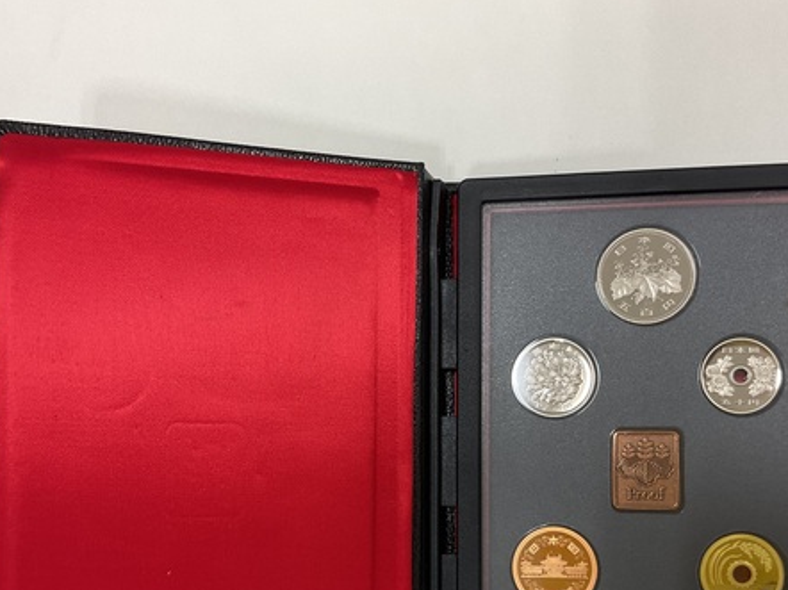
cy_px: 417
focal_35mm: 42
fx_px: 956
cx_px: 408
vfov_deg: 33.8
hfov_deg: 44.8
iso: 64
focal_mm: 3
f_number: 1.8
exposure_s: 1/120
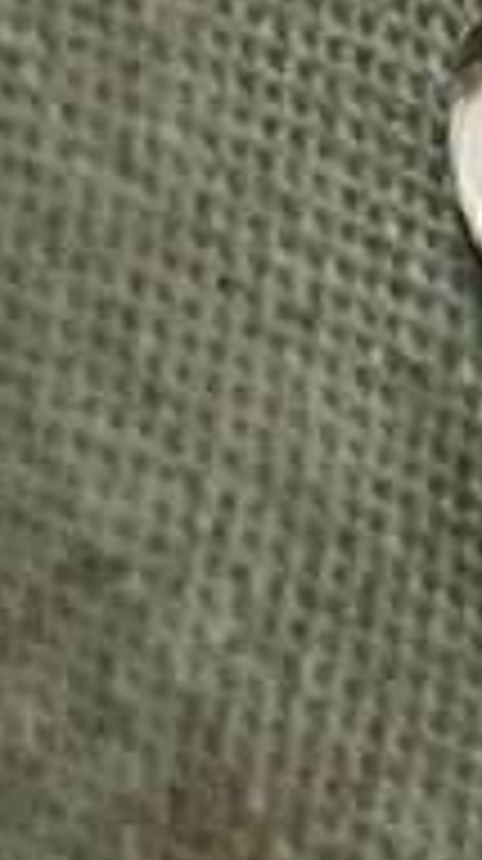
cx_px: 570
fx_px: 2165
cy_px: 212
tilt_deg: -56.0
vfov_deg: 22.3
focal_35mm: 95
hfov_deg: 12.4
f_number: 1.6
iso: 32
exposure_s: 1/827
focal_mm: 5.1
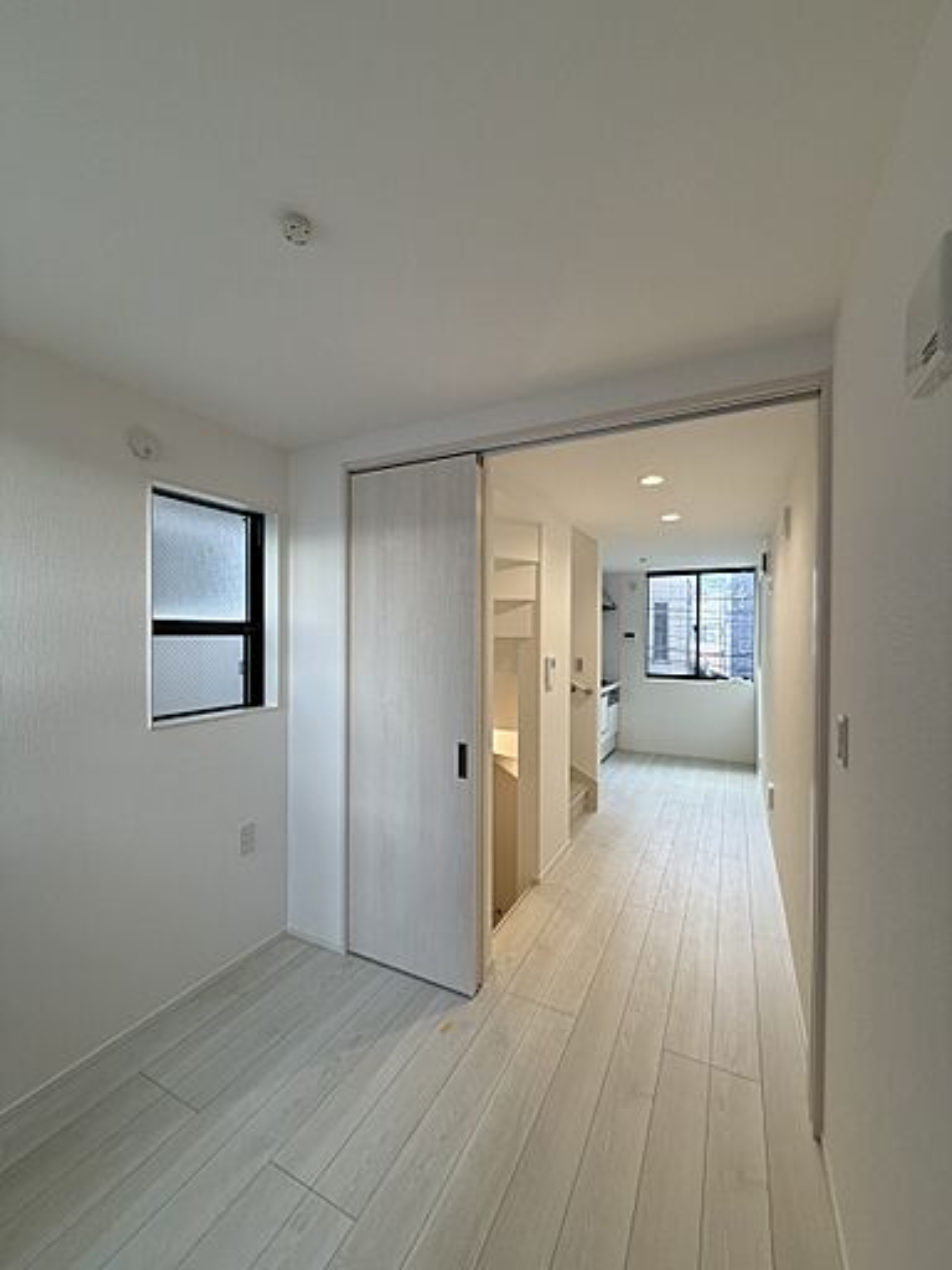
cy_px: 635
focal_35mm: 14
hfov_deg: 85.7
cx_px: 476
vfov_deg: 102.1
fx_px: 513
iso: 125
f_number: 2.2
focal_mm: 2.22
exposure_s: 1/99
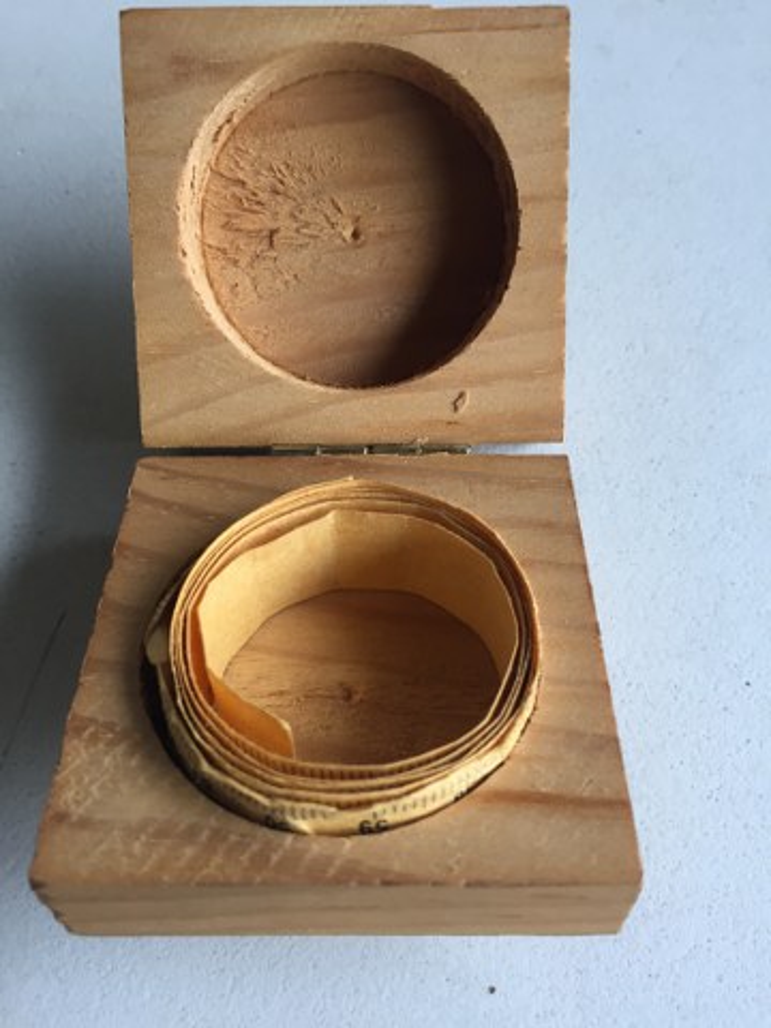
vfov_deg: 61.7
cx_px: 386
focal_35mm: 29
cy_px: 514
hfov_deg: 48.2
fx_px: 861
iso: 40
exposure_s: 1/33
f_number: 2.2
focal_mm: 4.15
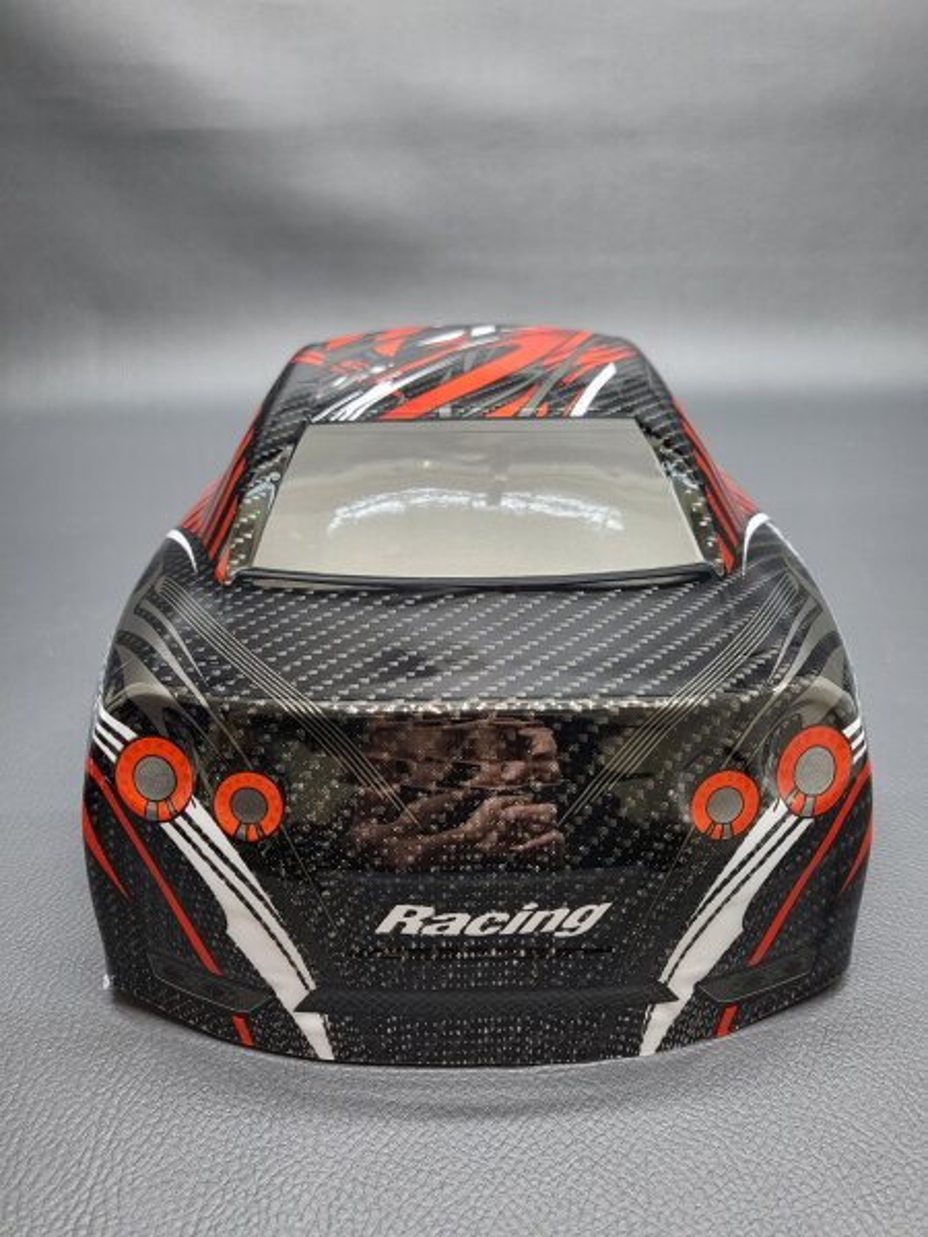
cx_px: 464
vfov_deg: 67.3
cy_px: 618
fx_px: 929
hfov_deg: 53.1
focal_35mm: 26
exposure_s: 1/100
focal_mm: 4.25
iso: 200
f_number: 1.8
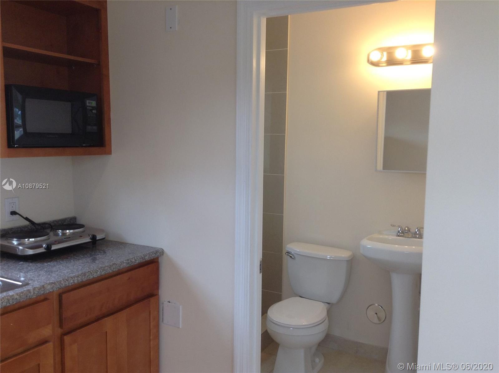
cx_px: 250
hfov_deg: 55.4
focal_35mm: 33
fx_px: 475
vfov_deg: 42.8
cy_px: 186
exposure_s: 1/60
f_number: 2.4
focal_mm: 3.3
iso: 40
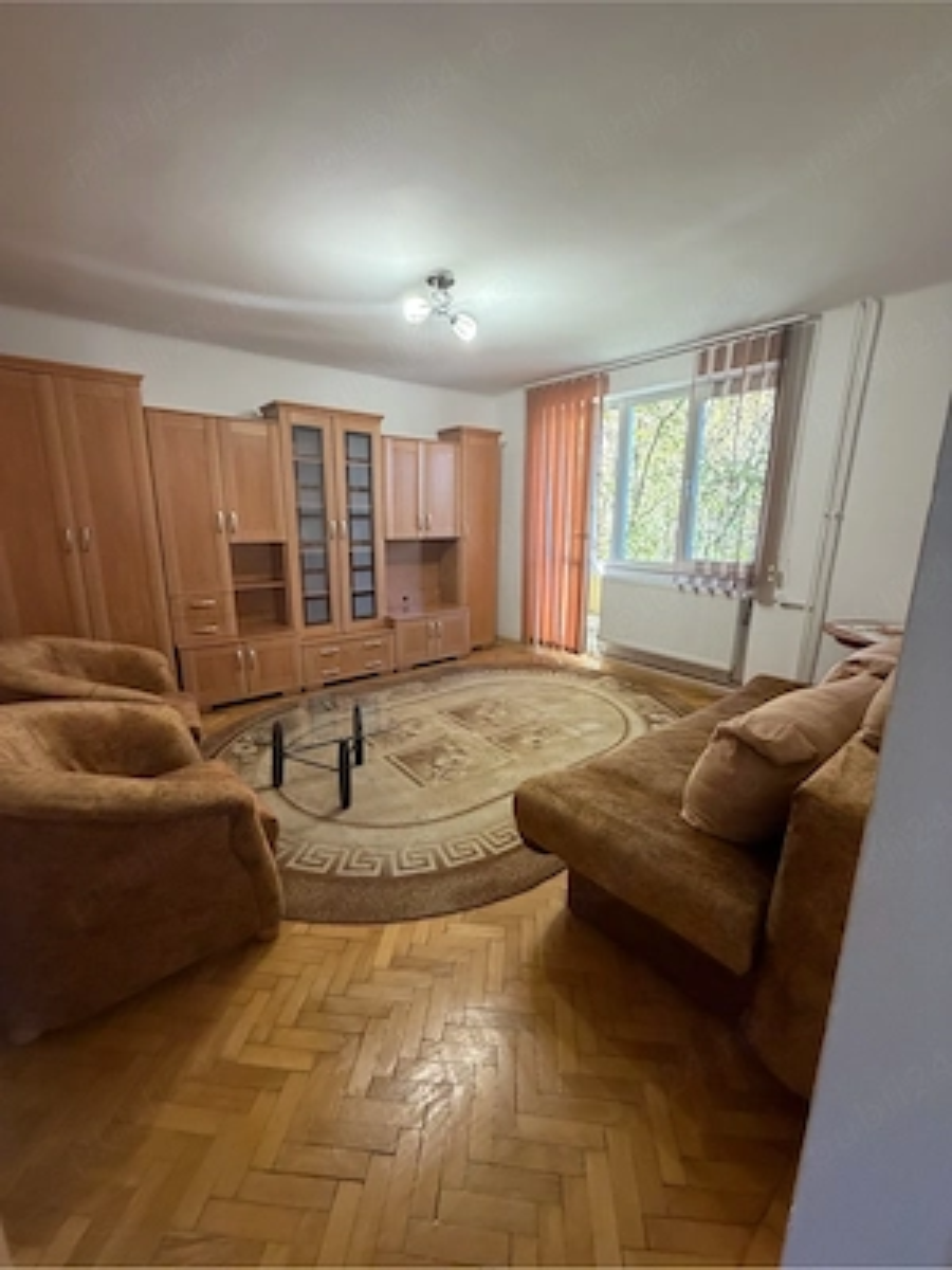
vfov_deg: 102.1
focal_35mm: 14
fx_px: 513
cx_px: 476
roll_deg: -1.6
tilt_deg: -12.7
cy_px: 635
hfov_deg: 85.7
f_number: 2.2
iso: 320
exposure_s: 1/61
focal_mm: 2.22
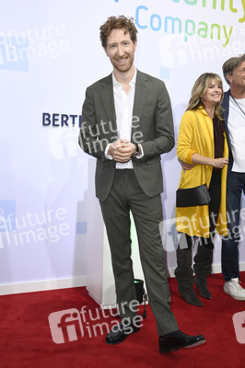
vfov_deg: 46.4
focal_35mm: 42
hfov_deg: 31.8
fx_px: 429
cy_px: 184
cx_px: 122
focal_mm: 42
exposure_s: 1/250
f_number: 6.3
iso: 400
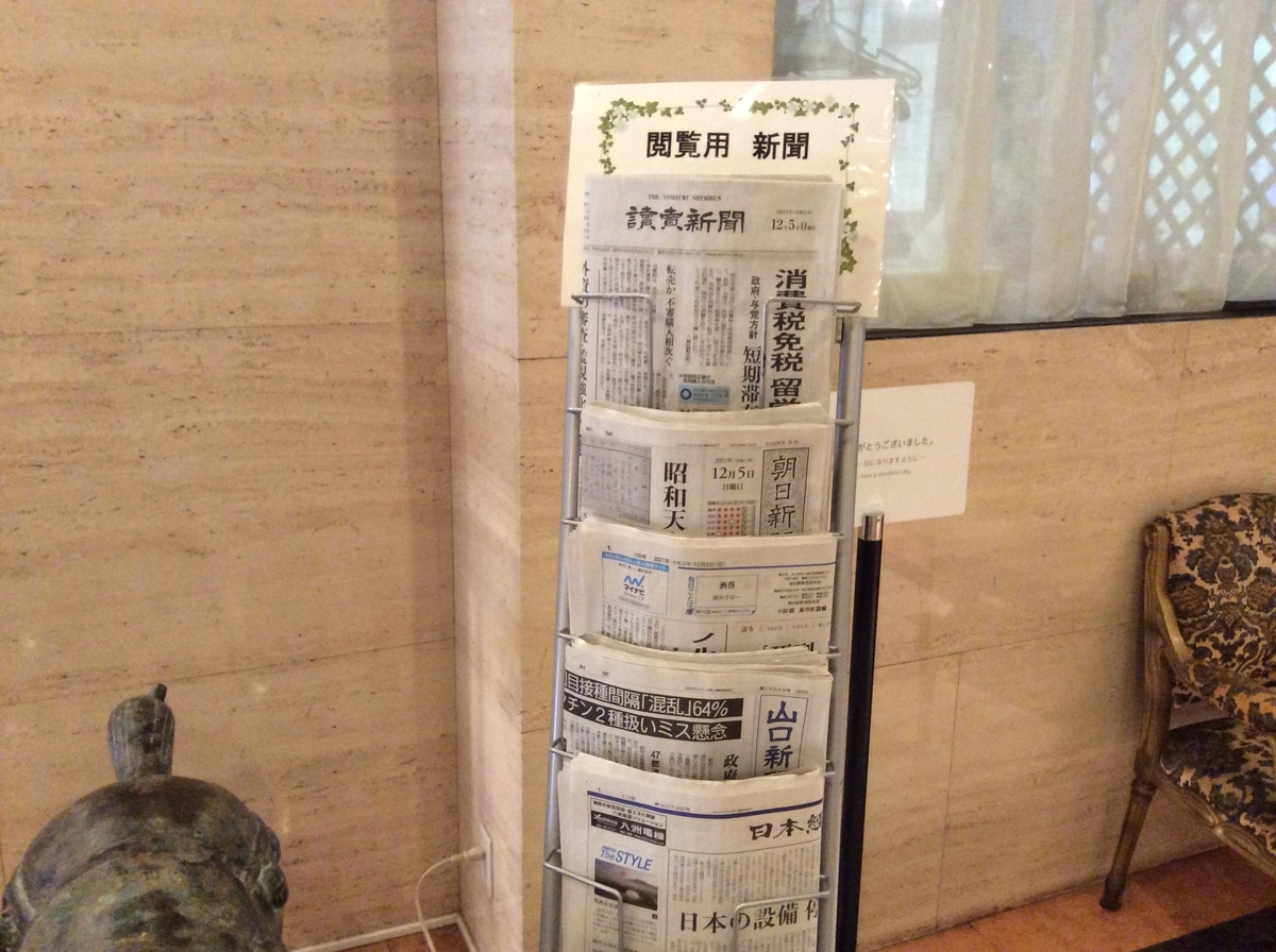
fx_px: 1178
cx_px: 638
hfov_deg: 56.9
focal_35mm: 32
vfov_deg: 44.0
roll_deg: -1.8
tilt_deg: -16.5
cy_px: 476
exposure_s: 1/25
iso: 320
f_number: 2.4
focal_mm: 3.3
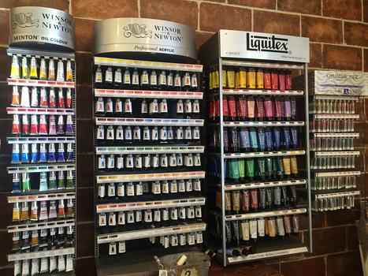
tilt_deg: -0.1
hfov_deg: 61.7
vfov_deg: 48.2
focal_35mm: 29
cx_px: 184
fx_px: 308
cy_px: 138
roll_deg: +1.0
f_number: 2.2
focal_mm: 4.15
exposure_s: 1/30
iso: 80
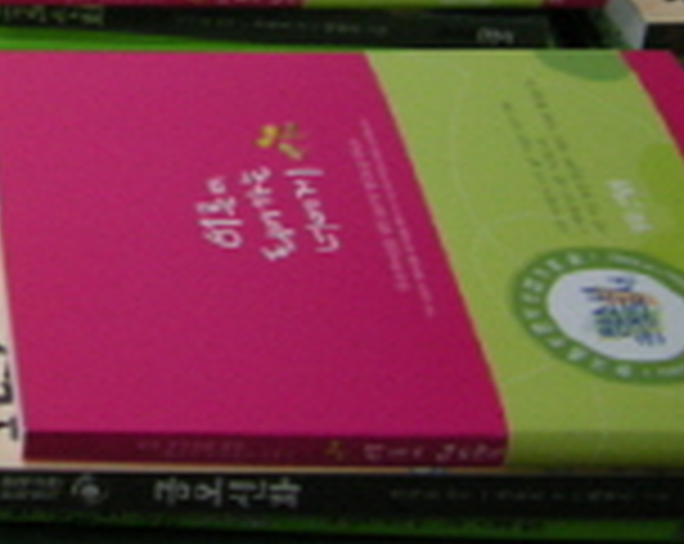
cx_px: -324
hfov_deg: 15.1
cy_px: -256
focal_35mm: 119
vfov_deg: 12.3
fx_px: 2404
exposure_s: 1/57
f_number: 2.8
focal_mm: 7.9
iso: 217
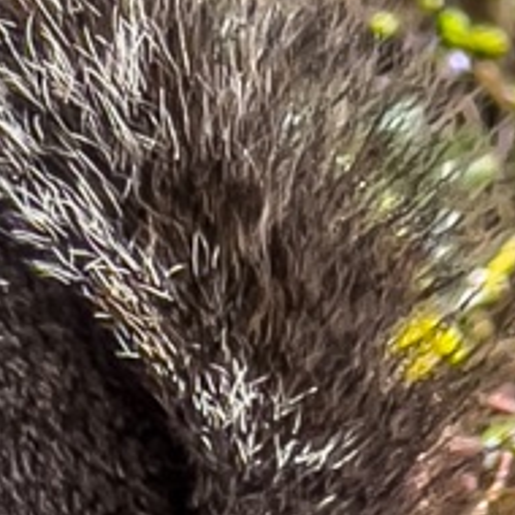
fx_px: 9022
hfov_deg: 3.2
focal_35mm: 536
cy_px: 16
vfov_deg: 3.3
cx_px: -516
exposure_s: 1/100
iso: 50
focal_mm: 9
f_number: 2.8
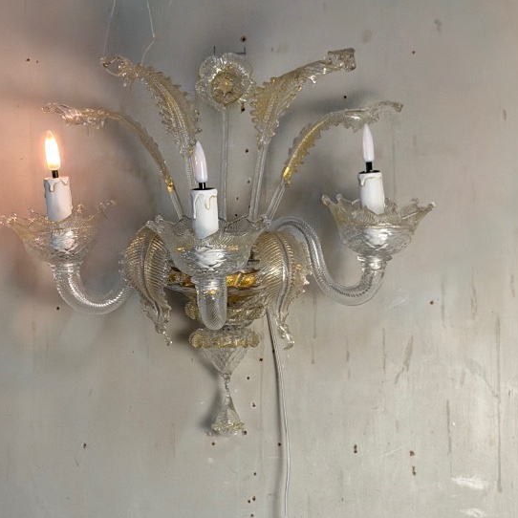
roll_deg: +0.8
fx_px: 1591
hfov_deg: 18.5
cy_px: 282
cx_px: 243
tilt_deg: +5.9
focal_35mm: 94
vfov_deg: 18.5
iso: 100
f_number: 1.78
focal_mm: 6.76
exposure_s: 1/100
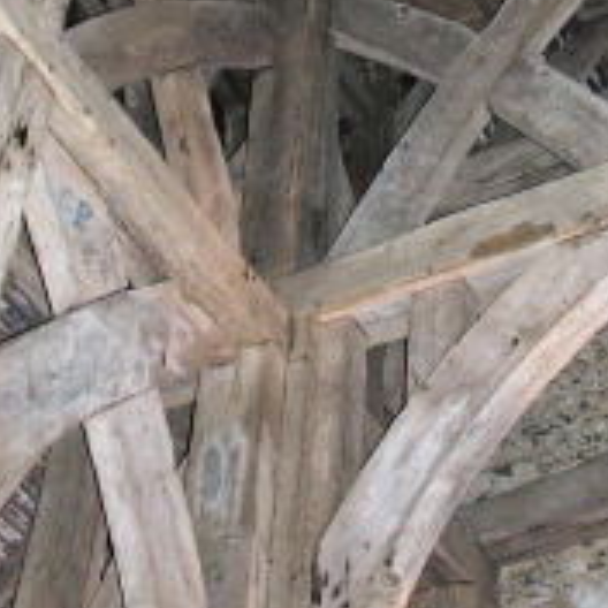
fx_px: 1610
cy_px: -35
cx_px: 344
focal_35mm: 81
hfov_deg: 21.4
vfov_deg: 20.5
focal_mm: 8.9
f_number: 2.8
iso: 200
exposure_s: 1/60.1
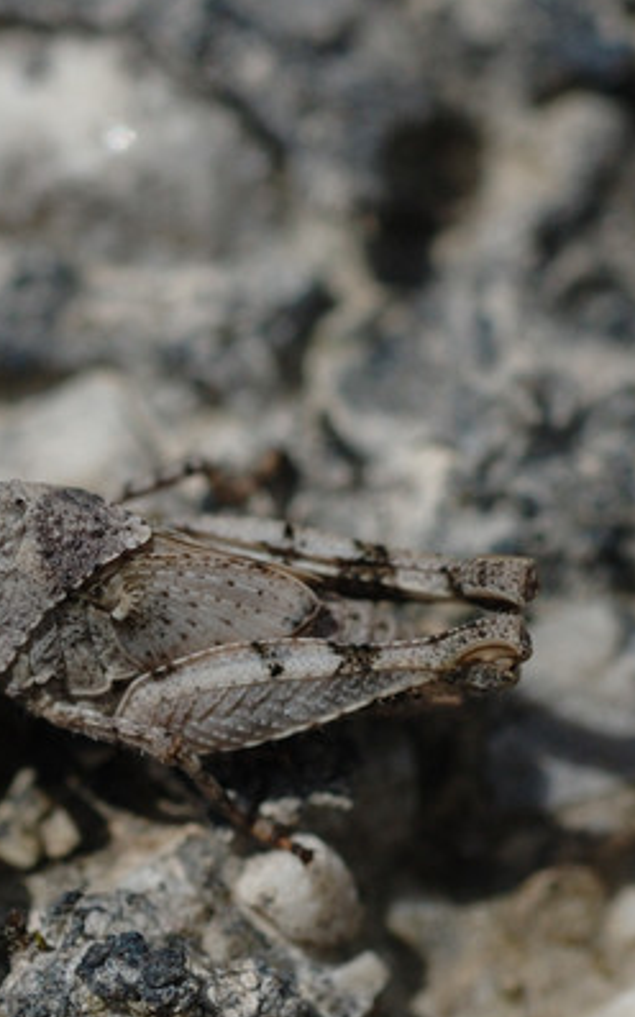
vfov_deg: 5.4
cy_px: 599
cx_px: 151
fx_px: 10754
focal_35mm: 388
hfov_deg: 3.4
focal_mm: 105
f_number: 10
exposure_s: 1/1000
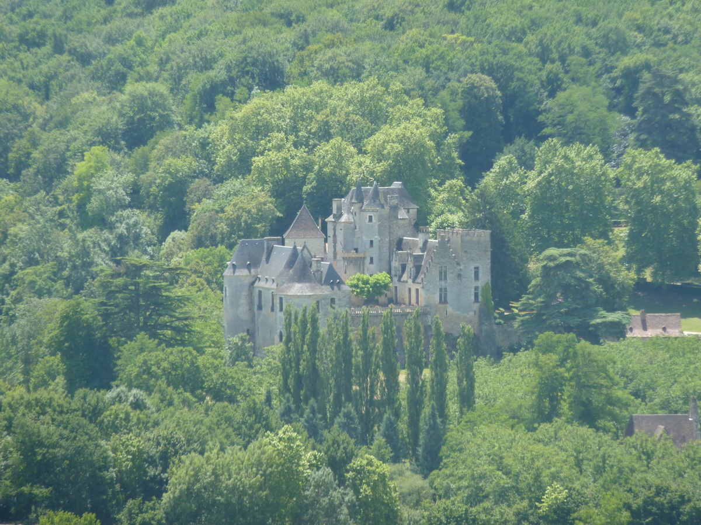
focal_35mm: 300
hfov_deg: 6.6
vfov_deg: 5.0
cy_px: 262
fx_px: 6075
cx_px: 350
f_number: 4.9
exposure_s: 1/160
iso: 80
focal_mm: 49.2
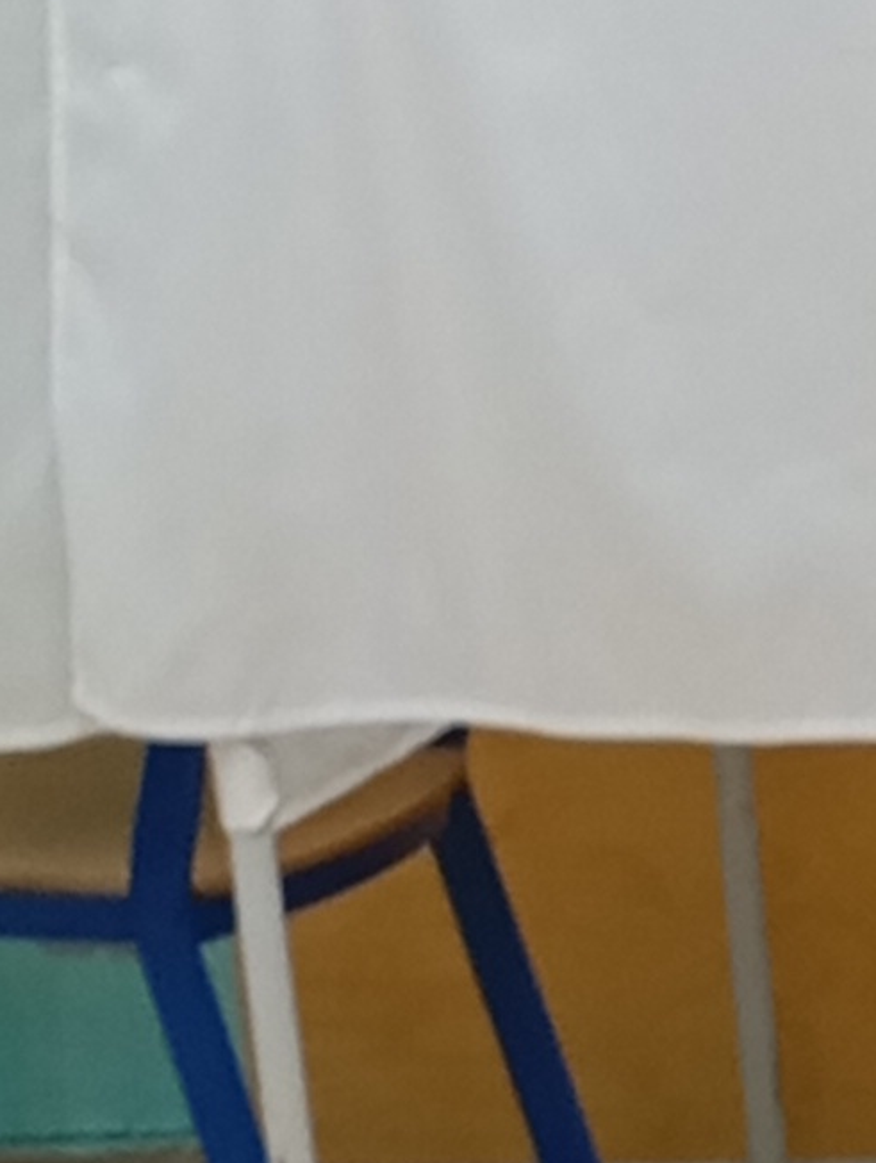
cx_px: 1847
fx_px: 9053
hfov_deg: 5.4
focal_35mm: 269
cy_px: 801
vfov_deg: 7.3
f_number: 1.8
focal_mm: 4.27
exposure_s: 1/33.3
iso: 142
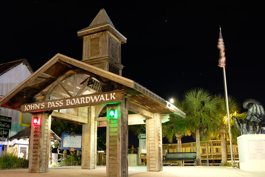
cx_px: 114
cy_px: 105
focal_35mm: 36
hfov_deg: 53.0
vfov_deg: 36.8
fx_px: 265
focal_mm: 18
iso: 250
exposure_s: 2.5
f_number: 2.8
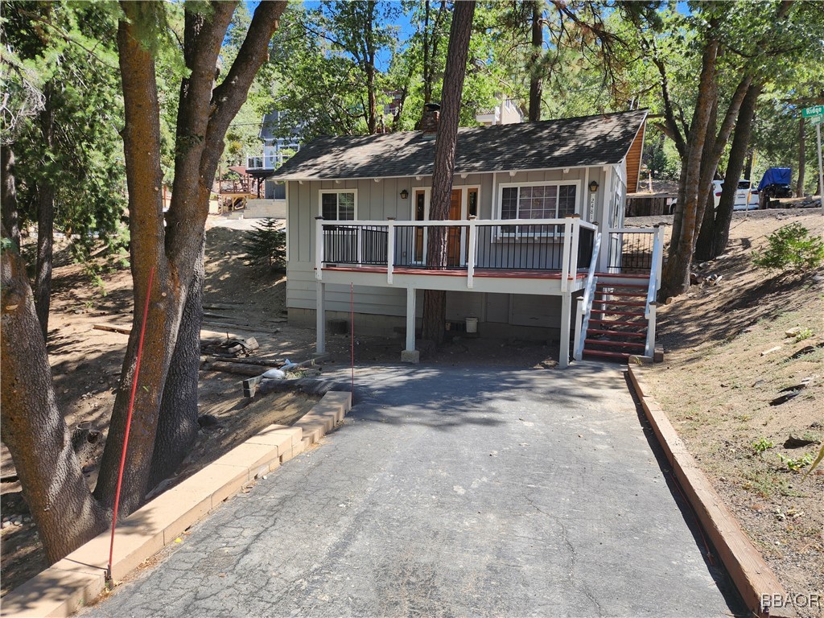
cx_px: 412
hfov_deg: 73.9
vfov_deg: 58.9
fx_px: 547
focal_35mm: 23
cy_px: 309
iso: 12
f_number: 1.8
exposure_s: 1/357
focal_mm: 6.4
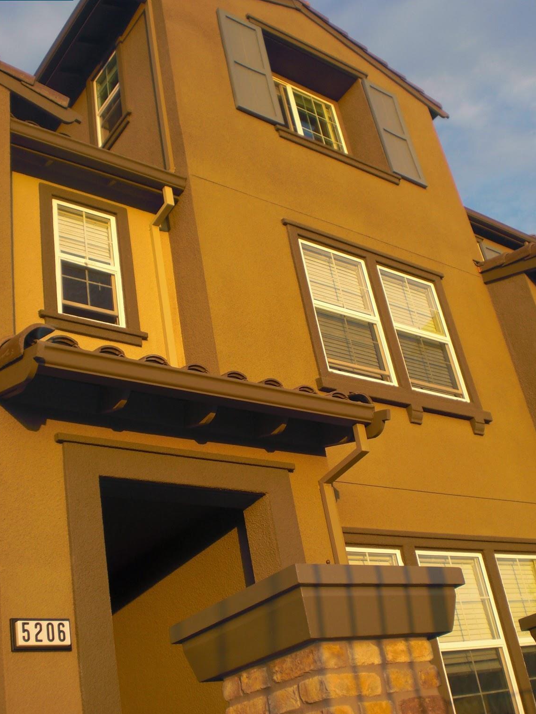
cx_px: 261
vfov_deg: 46.8
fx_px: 826
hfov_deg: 36.0
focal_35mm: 40
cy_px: 353
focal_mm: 6.3
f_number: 3.1
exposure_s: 1/160
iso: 64
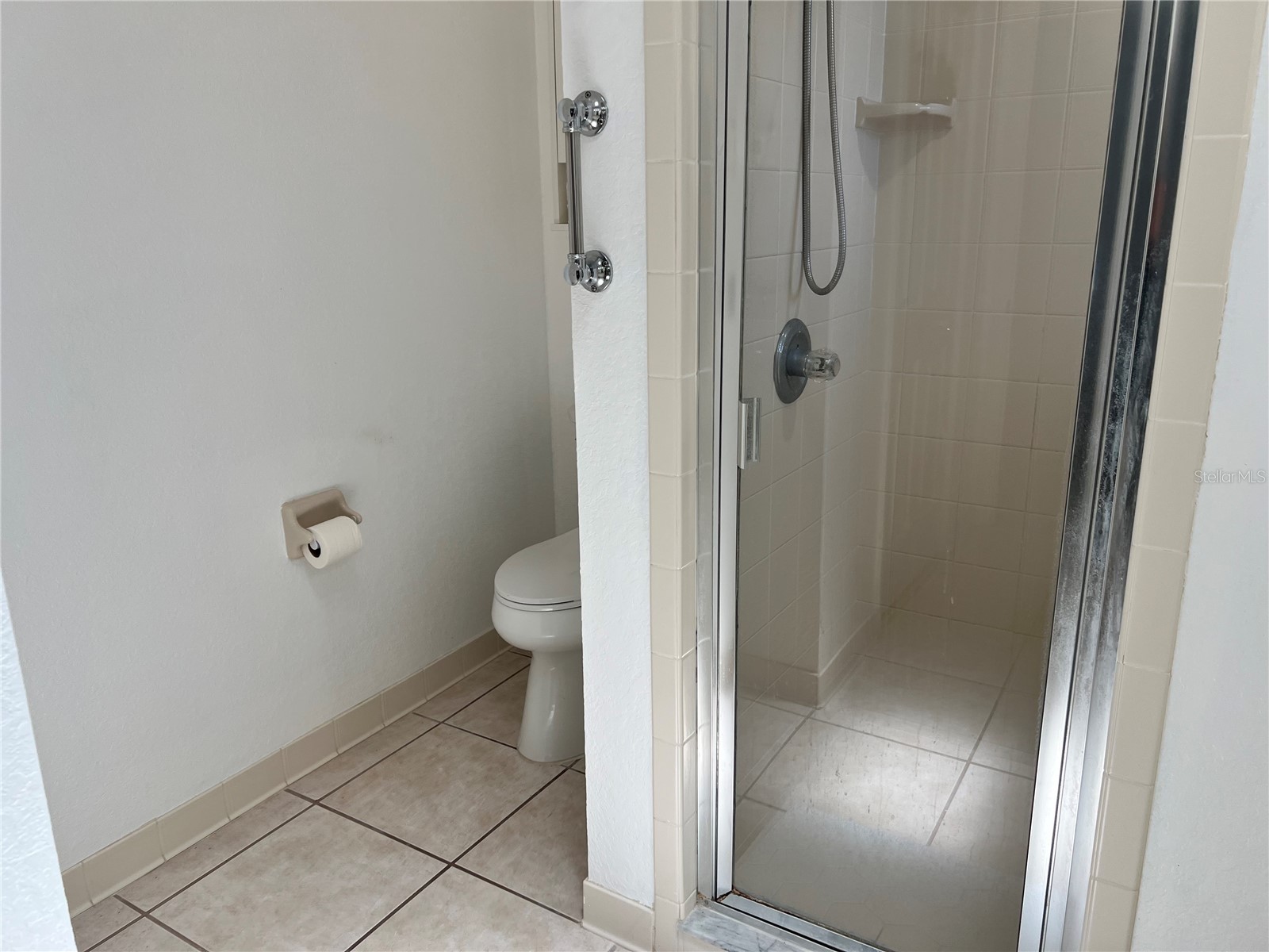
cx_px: 634
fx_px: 953
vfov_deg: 53.1
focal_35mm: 26
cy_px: 476
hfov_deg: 67.3
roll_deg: +2.5
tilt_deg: -15.3
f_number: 1.5
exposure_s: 1/266
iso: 40
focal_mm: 5.7
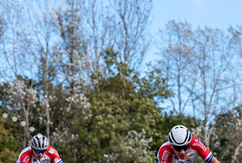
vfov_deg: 6.0
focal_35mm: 231
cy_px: 181
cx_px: 175
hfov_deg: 8.9
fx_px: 1559
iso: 160
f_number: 2.8
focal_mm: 92
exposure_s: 1/2000
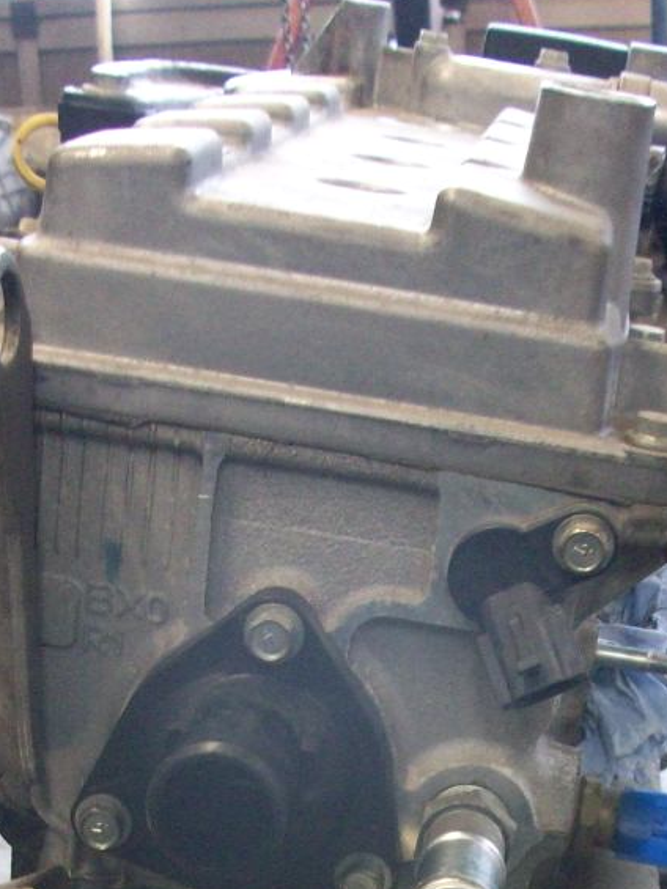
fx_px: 1977
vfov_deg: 23.8
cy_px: 960
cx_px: 348
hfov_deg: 19.1
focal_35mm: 77
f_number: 2.8
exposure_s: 1/8
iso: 200
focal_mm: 5.7
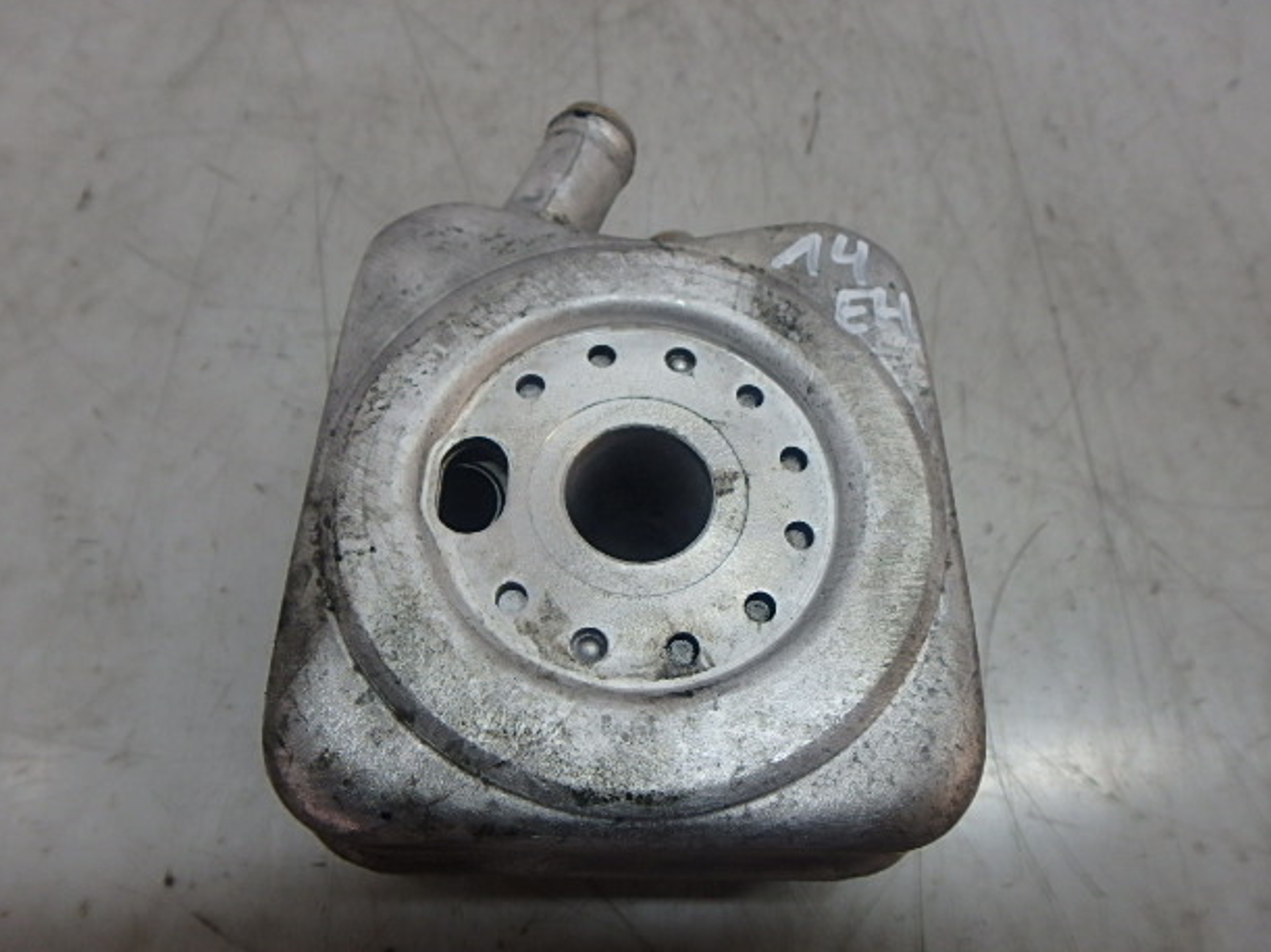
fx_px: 808
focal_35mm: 22
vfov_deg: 61.1
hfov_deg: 76.4
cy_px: 486
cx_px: 647
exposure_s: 1/60
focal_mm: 3.7
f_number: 3.5
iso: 160
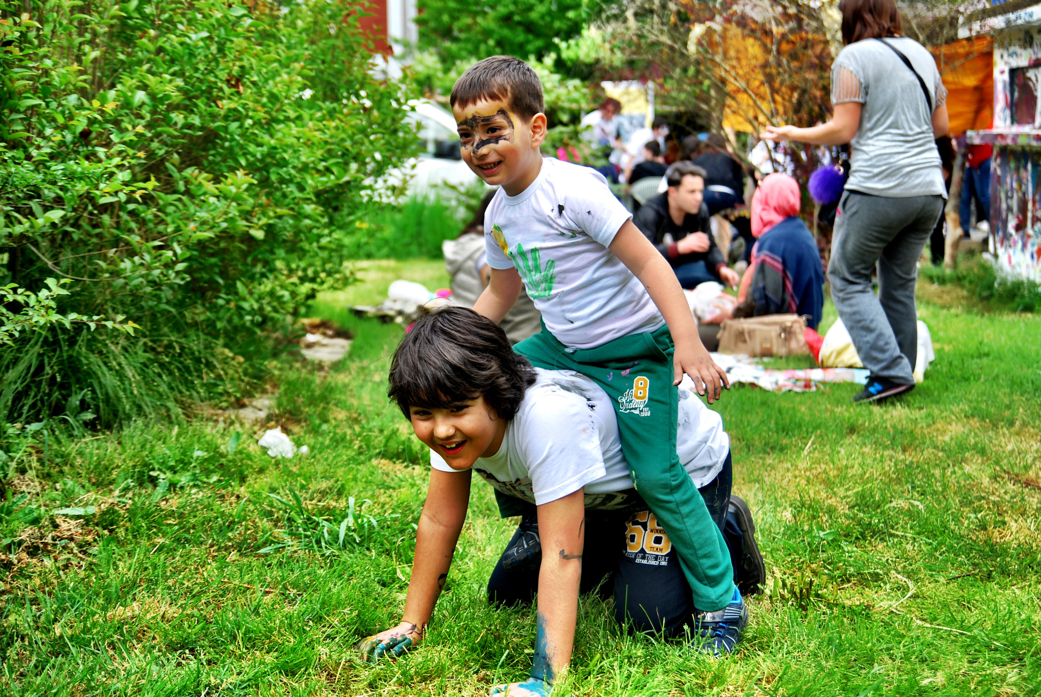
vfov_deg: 23.8
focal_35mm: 57
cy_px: 348
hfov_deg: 35.0
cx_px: 520
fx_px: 1650
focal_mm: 38
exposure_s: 1/320
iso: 100
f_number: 4
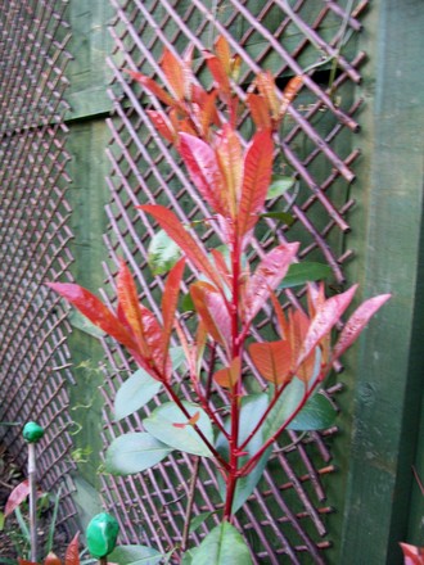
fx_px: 588
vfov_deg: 51.4
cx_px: 212
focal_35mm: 36
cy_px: 282
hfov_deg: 39.7
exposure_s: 1/27.9
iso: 160
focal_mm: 6
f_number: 2.7
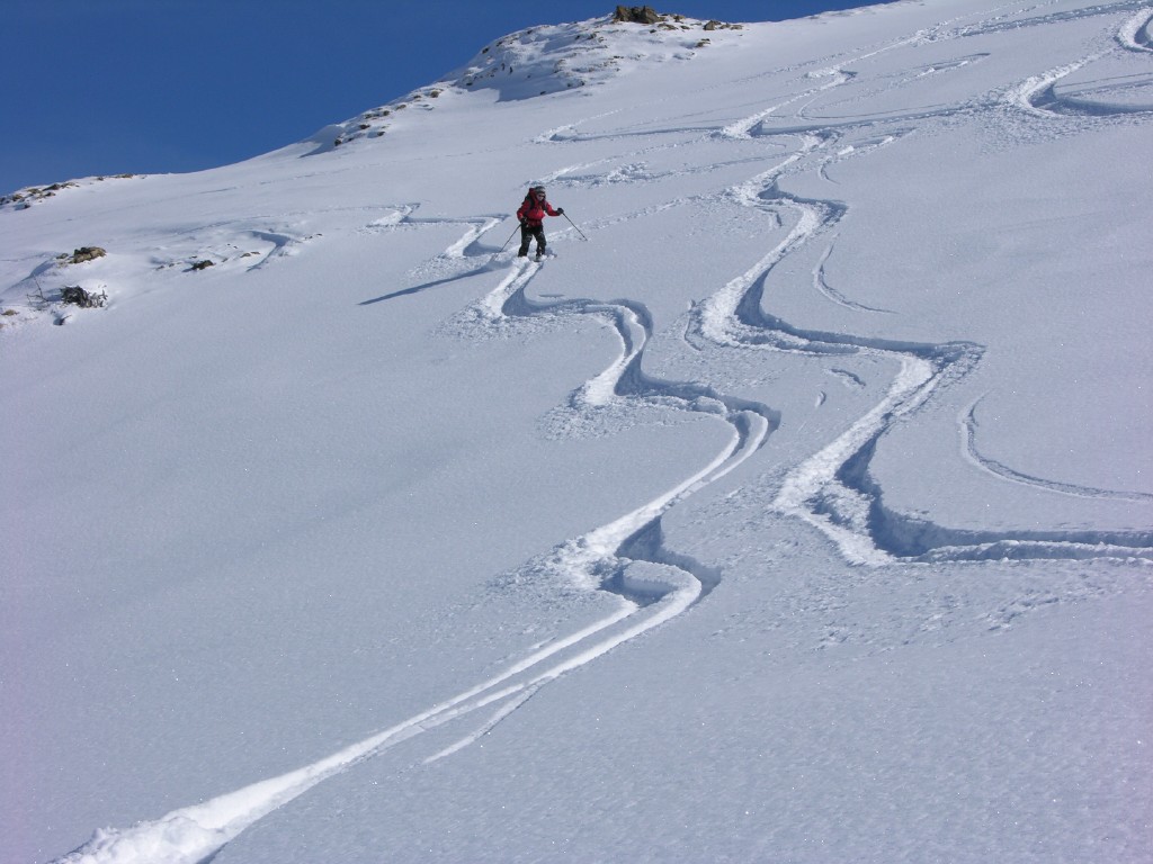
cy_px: 432
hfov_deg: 22.3
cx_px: 576
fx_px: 2931
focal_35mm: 88
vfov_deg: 16.8
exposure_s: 1/482
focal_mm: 22.3
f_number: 7
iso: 50
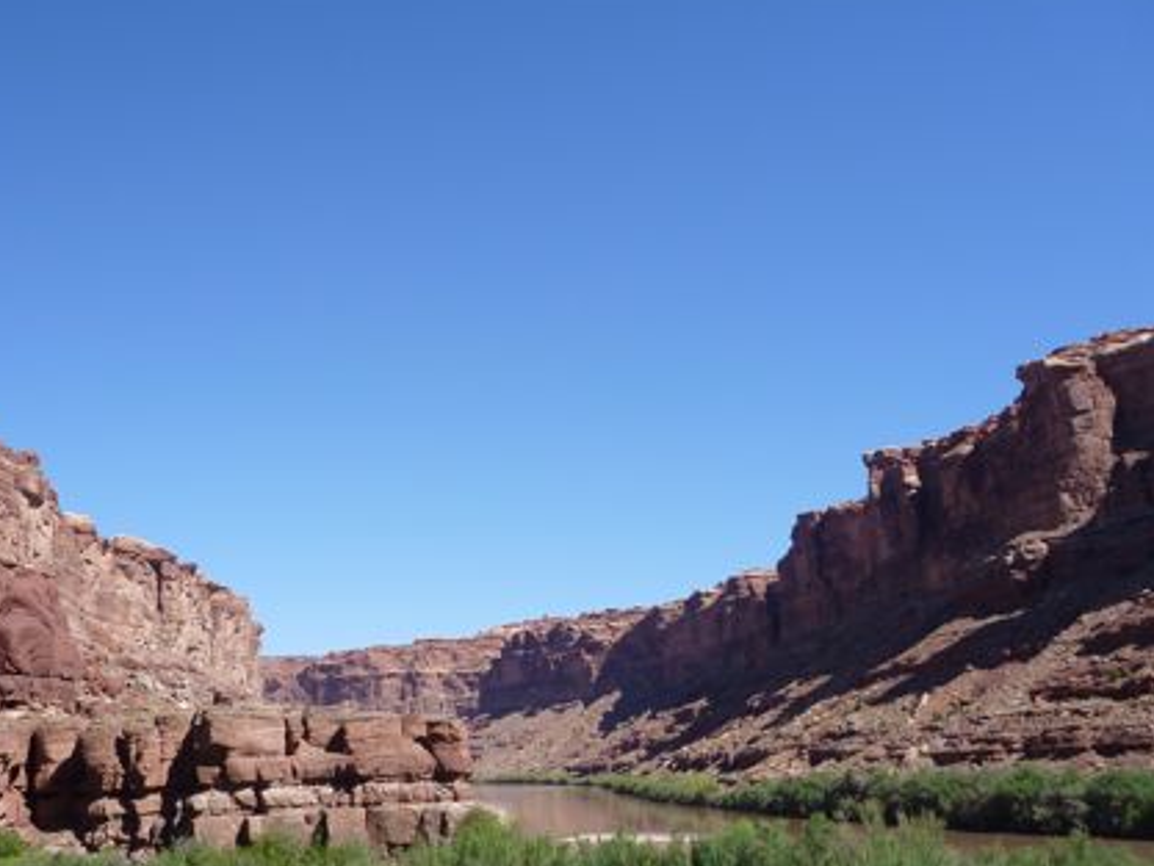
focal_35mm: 43
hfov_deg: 43.4
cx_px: 412
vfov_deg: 33.6
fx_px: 1434
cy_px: 492
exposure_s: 1/640
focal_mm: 4.9
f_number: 3.3
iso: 80
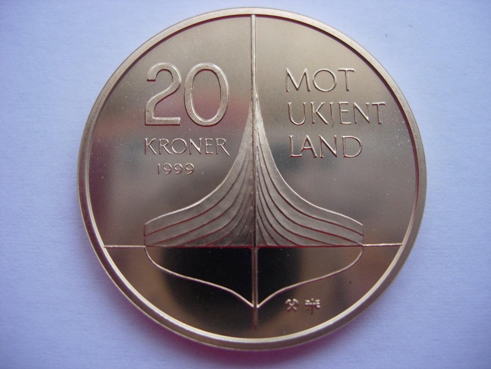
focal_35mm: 38
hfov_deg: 49.0
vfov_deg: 37.7
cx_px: 246
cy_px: 184
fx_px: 539
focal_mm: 7.8
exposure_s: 1/32
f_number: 2.8
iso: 100
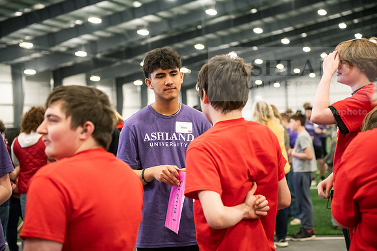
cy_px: 126
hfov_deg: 32.4
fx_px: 649
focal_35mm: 62
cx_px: 188
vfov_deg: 21.9
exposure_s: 1/200
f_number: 3.2
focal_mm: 62
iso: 4000
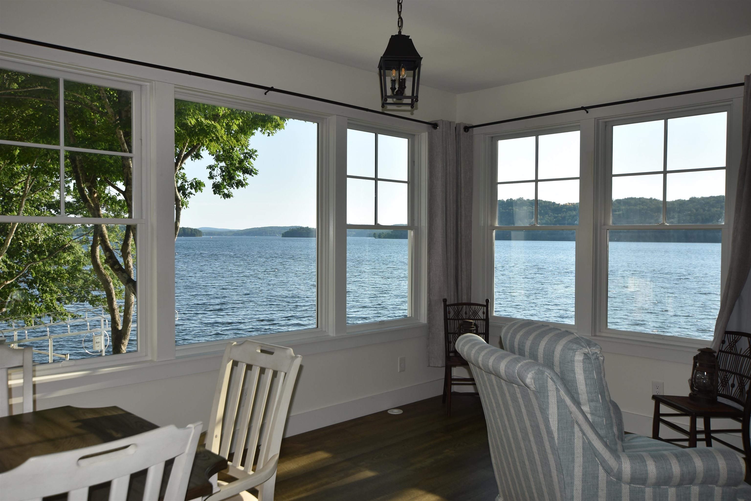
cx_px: 376
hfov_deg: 61.9
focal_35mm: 30
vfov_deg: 43.6
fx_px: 626
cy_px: 250
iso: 100
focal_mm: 20
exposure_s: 1/200
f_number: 7.1
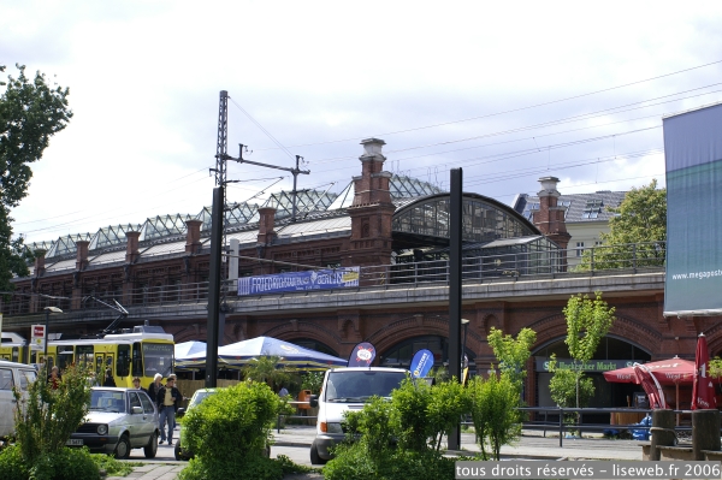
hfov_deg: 37.9
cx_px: 361
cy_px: 240
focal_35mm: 52
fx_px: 1052
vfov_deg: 25.7
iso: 100
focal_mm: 35
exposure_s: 1/160
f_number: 8
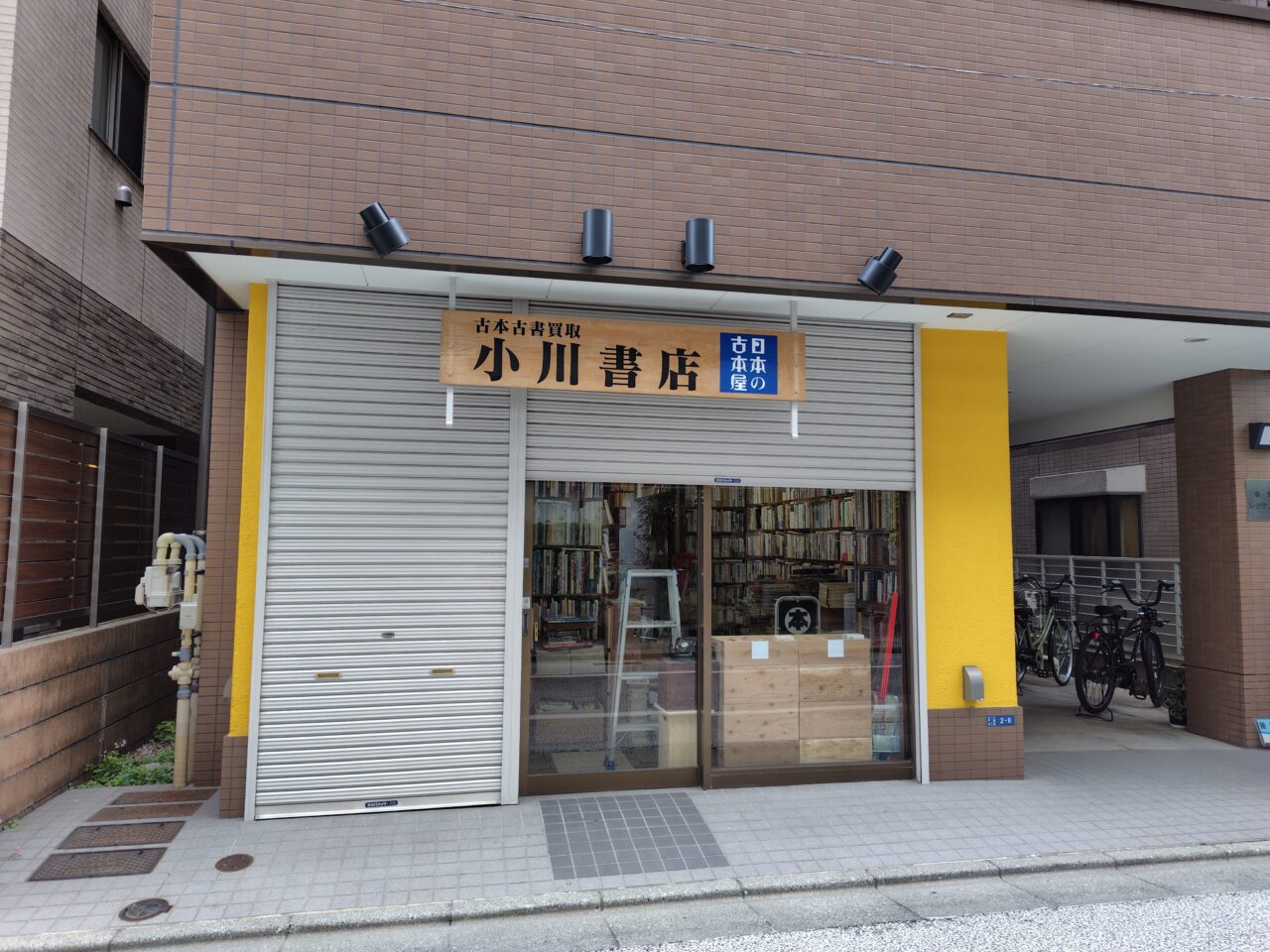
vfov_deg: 58.9
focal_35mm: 23
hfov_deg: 73.9
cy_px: 476
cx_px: 635
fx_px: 844
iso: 68
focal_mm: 5.6
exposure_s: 1/120
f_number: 1.9
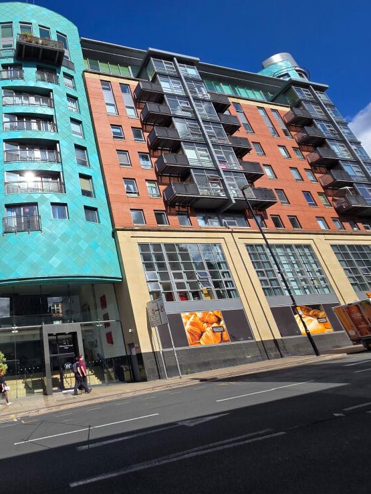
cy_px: 255
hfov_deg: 63.8
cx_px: 62
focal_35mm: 18
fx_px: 257
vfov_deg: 87.7
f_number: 2.2
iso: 50
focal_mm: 2.2
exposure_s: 1/2805
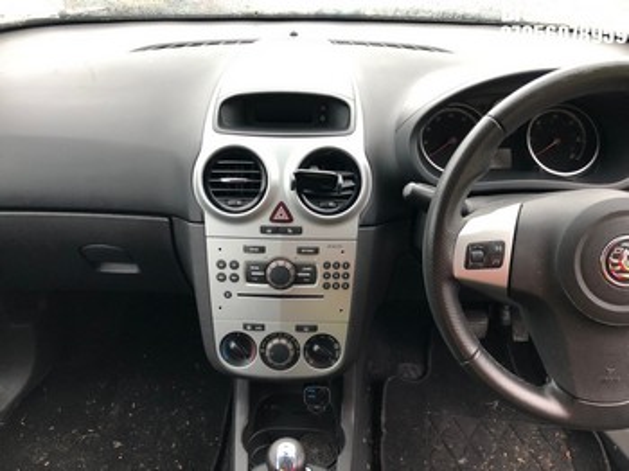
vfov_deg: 49.7
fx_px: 508
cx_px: 314
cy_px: 236
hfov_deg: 63.5
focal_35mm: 28
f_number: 1.8
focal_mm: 4
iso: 64
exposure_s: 1/15
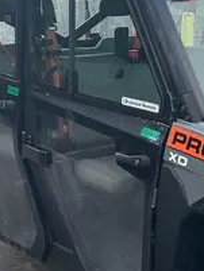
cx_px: 197
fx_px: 746
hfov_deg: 15.3
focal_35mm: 95
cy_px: 137
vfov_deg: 20.6
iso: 50
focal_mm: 5.7
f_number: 1.5
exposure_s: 1/621
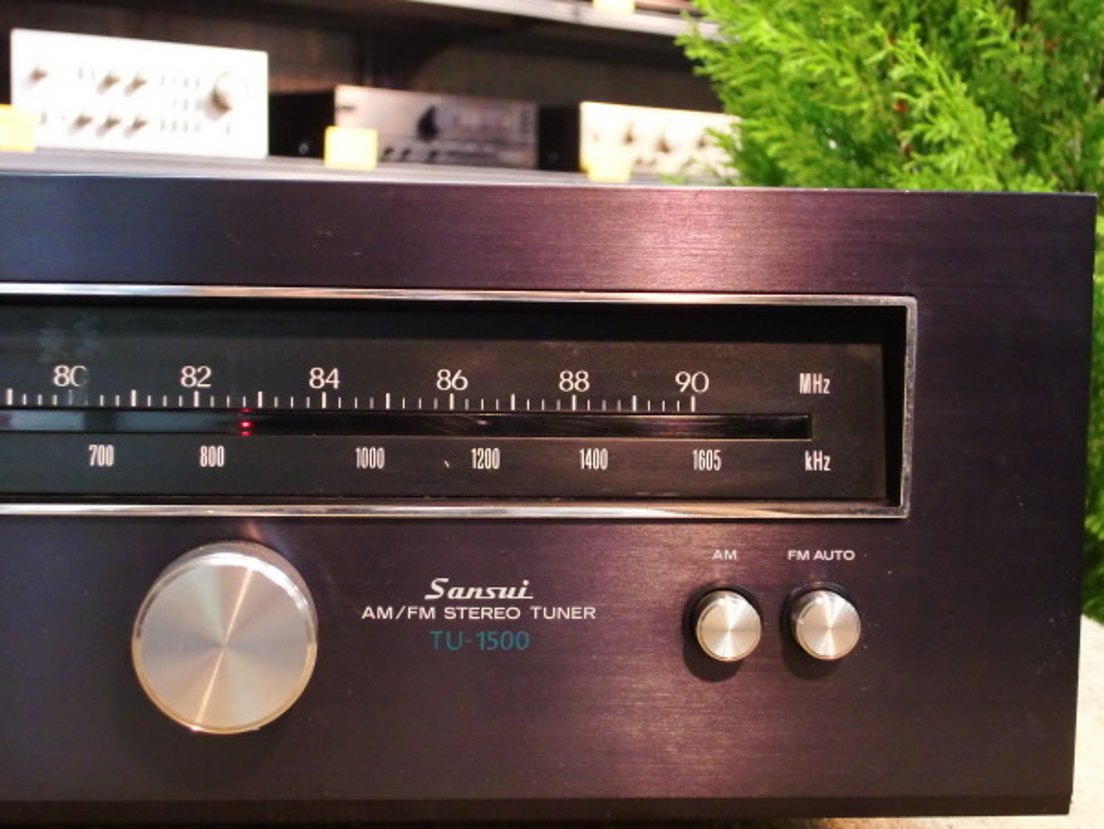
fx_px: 2234
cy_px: 434
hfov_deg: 27.8
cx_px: 533
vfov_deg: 21.0
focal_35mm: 70
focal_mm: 11.7
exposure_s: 1/13
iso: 400
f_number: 4.1
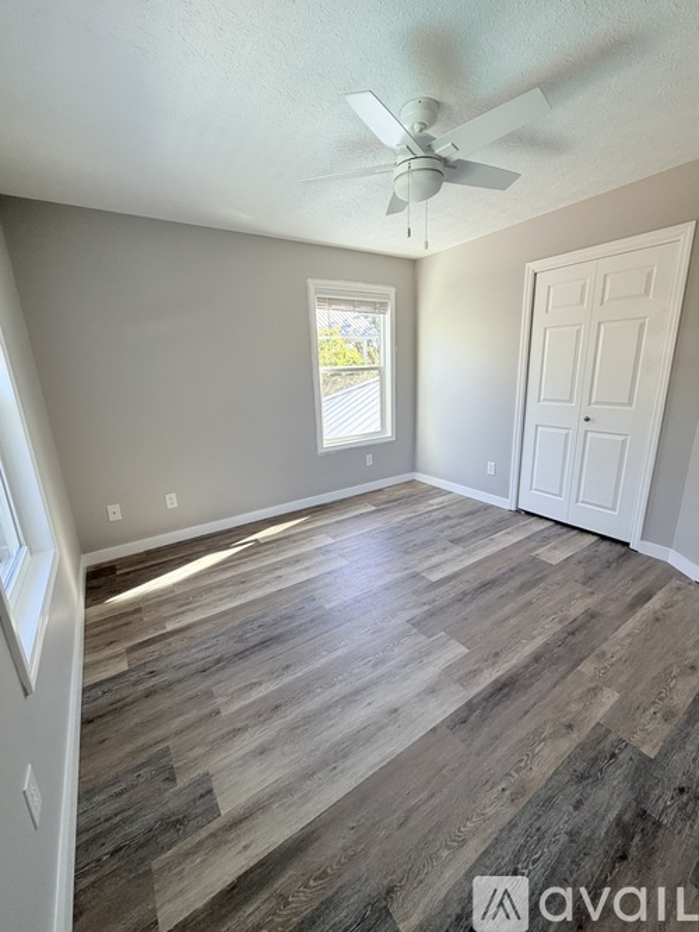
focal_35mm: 14
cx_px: 350
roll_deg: +2.3
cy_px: 466
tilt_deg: -14.7
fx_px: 377
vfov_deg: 102.1
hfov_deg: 85.7
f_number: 2.2
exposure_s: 1/121
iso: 125
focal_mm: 2.22
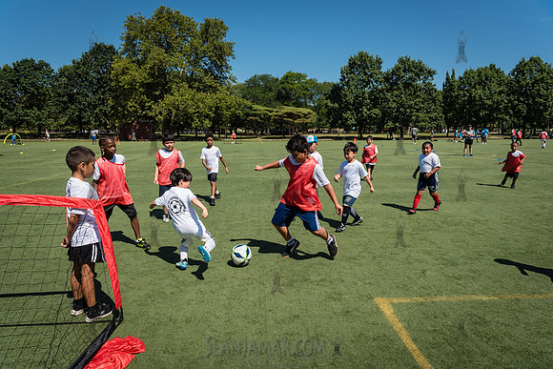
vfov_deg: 53.2
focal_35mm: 24
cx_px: 276
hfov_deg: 73.7
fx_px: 369
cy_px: 184
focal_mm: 24
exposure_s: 1/2000
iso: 200
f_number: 4
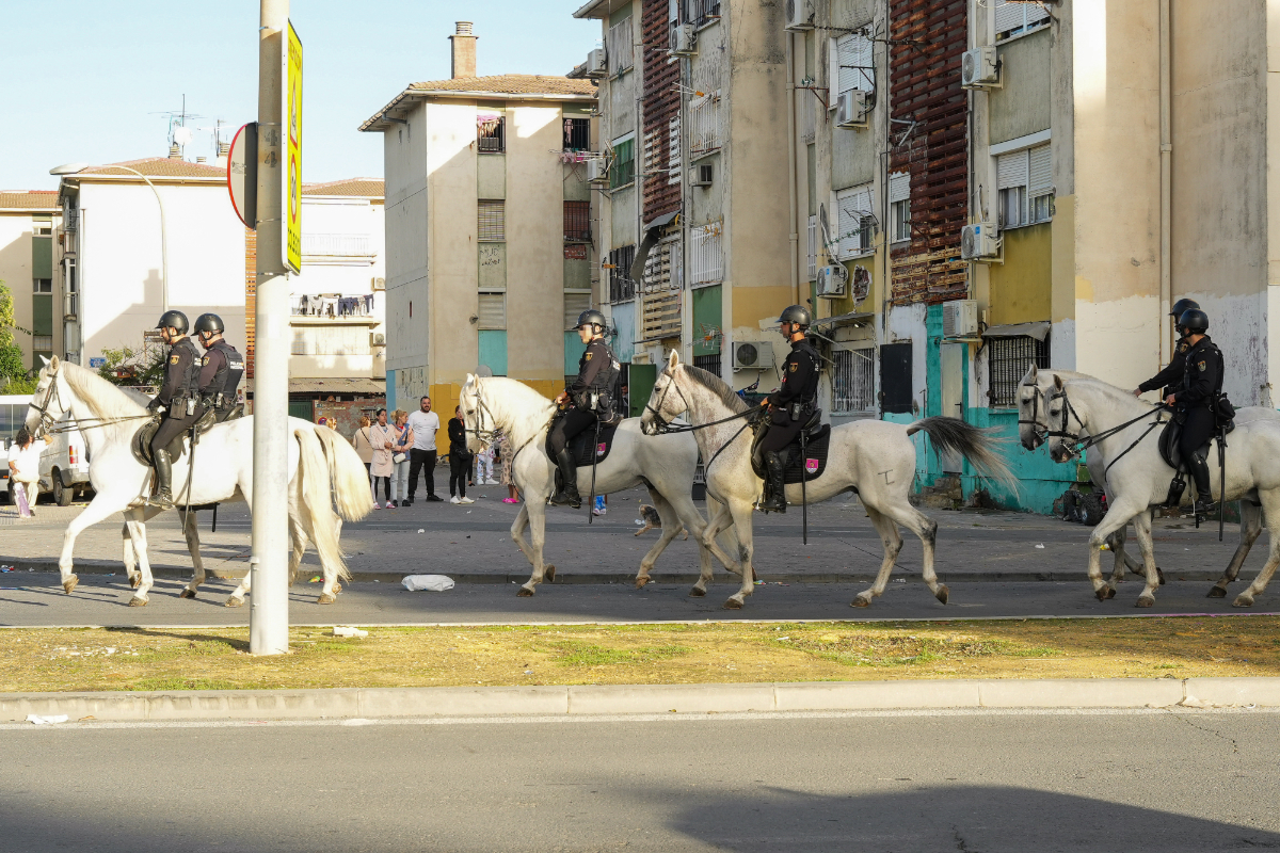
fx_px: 2204
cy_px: 426
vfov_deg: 21.9
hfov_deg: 32.4
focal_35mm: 62
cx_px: 640
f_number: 6.3
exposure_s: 1/500
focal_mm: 41.8
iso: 400
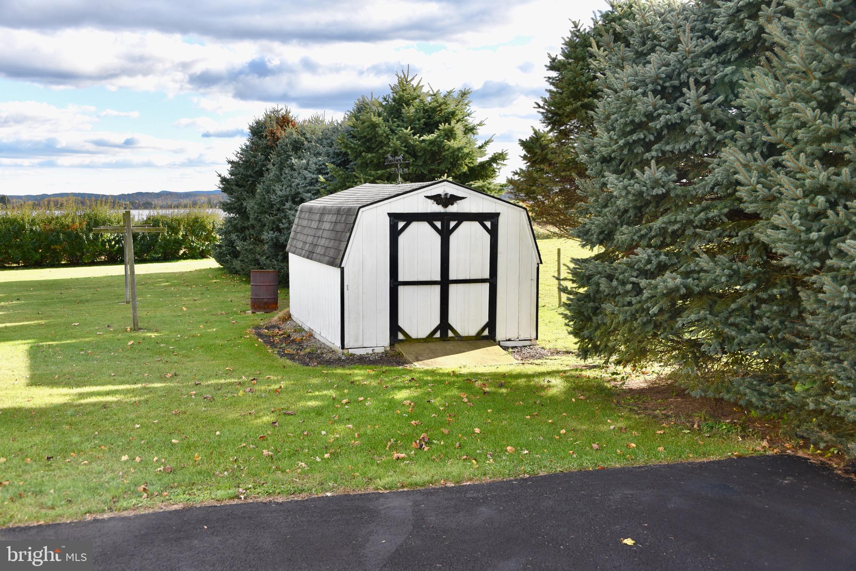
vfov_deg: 36.9
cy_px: 286
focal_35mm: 36
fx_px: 856
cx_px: 428
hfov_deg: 53.1
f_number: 6.3
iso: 100
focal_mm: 36
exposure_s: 1/160
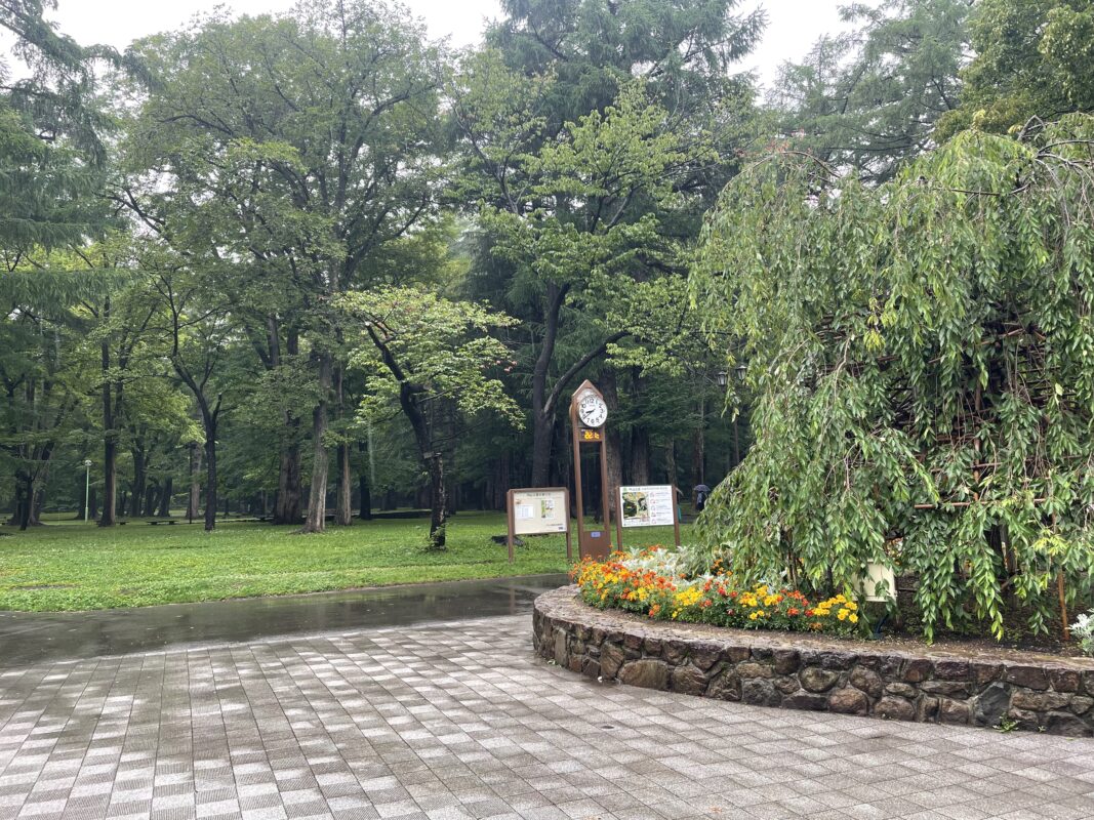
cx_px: 547
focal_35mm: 26
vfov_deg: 53.1
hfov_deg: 67.3
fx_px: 822
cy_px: 410
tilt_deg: +9.0
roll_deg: +2.3
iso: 32
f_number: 1.6
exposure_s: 1/174
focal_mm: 4.2
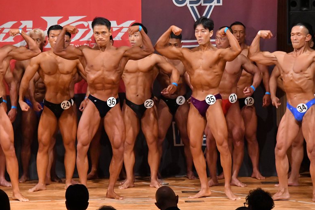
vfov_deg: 5.1
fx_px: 2380
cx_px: 157
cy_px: 105
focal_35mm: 272
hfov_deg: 7.6
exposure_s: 1/400
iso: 11400
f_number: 5.6
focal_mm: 180
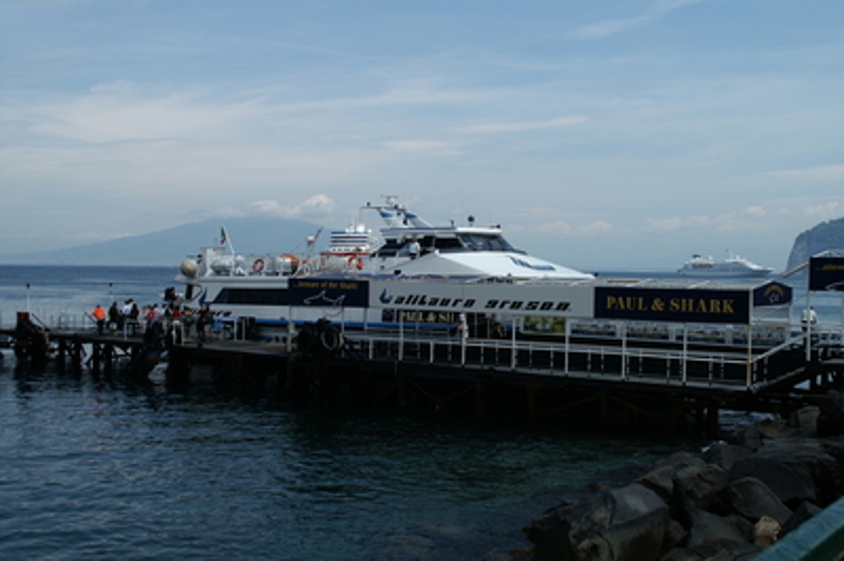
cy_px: 280
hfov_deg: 46.4
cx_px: 422
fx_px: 984
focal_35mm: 42
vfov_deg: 31.8
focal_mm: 28
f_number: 5.6
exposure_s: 1/1500
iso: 100
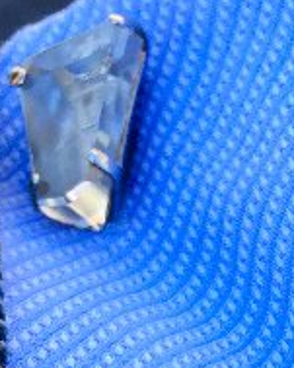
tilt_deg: -79.0
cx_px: 415
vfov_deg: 15.1
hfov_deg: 12.3
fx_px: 1306
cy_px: 522
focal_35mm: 120
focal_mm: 4.15
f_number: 2.2
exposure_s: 1/120
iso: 32
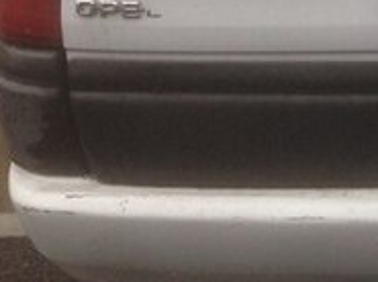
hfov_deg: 15.0
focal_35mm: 118
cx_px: 627
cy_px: -193
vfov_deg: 11.7
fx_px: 1286
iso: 64
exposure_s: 1/120
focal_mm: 4.12
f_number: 2.4
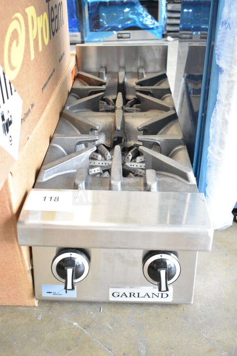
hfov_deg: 35.9
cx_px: 117
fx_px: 365
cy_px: 174
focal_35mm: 37
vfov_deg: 51.9
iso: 1600
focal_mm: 24
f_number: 3.8
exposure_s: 1/50
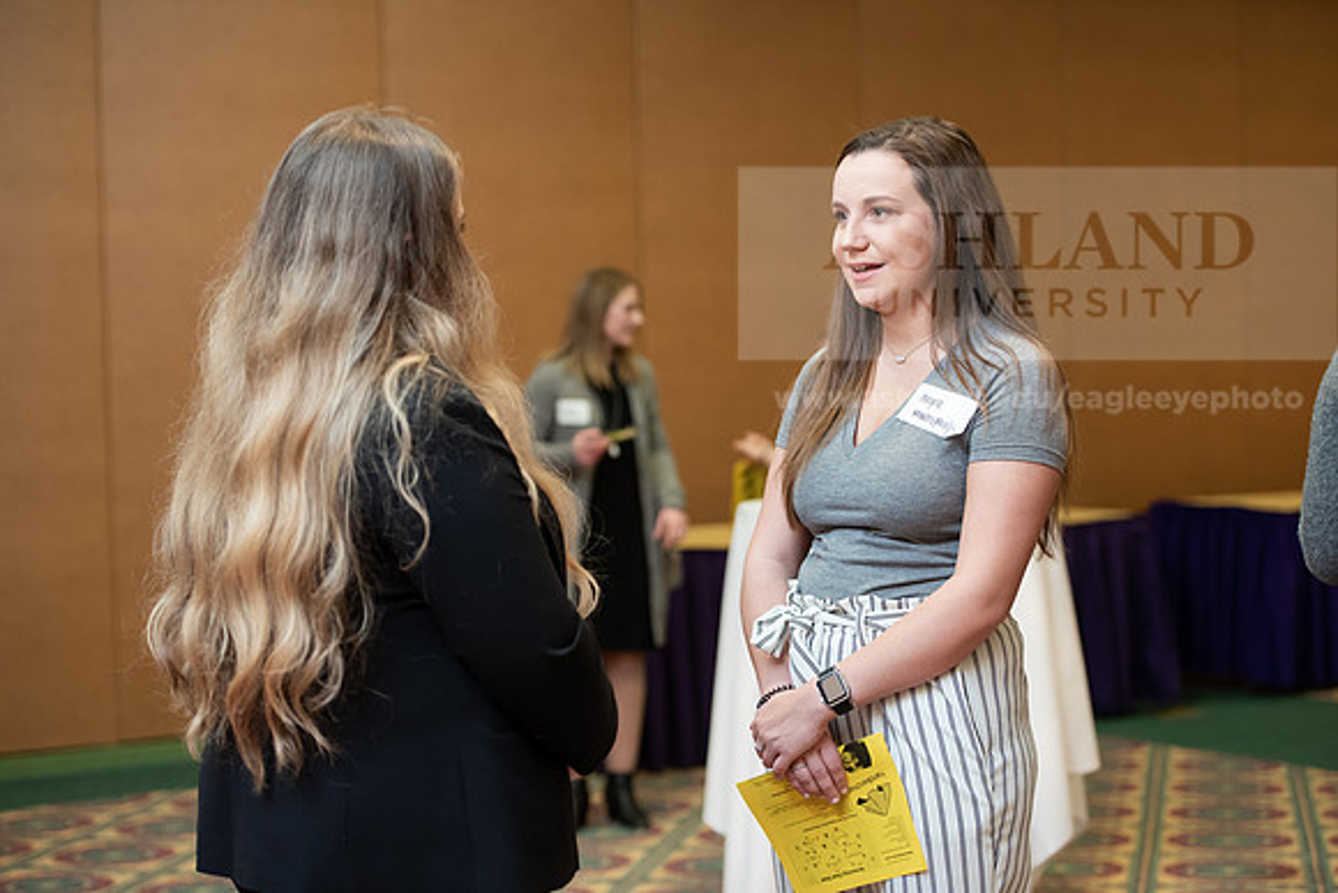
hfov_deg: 28.8
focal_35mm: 70
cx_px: 669
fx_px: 2602
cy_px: 446
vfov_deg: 19.5
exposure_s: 1/200
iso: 1600
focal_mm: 70
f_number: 3.2
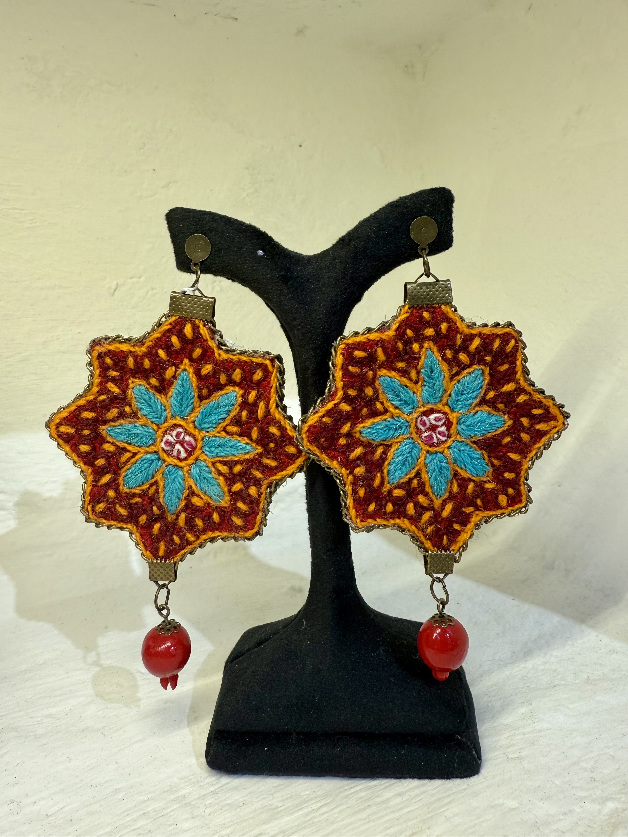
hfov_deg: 56.8
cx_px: 314
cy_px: 418
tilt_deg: -4.8
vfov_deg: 71.6
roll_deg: +2.9
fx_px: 581
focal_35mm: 24
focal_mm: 2.22
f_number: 2.2
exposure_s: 1/100
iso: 64
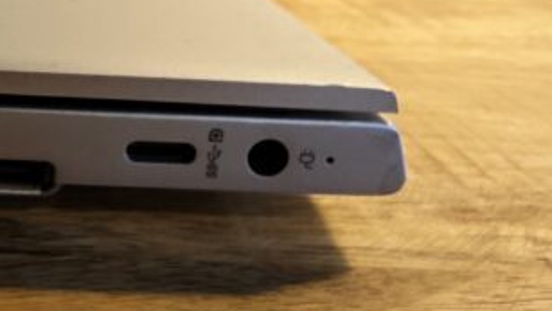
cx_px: 43
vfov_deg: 24.4
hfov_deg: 38.8
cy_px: 176
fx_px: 718
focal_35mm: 49
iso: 160
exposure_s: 1/33
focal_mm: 1.82
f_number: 2
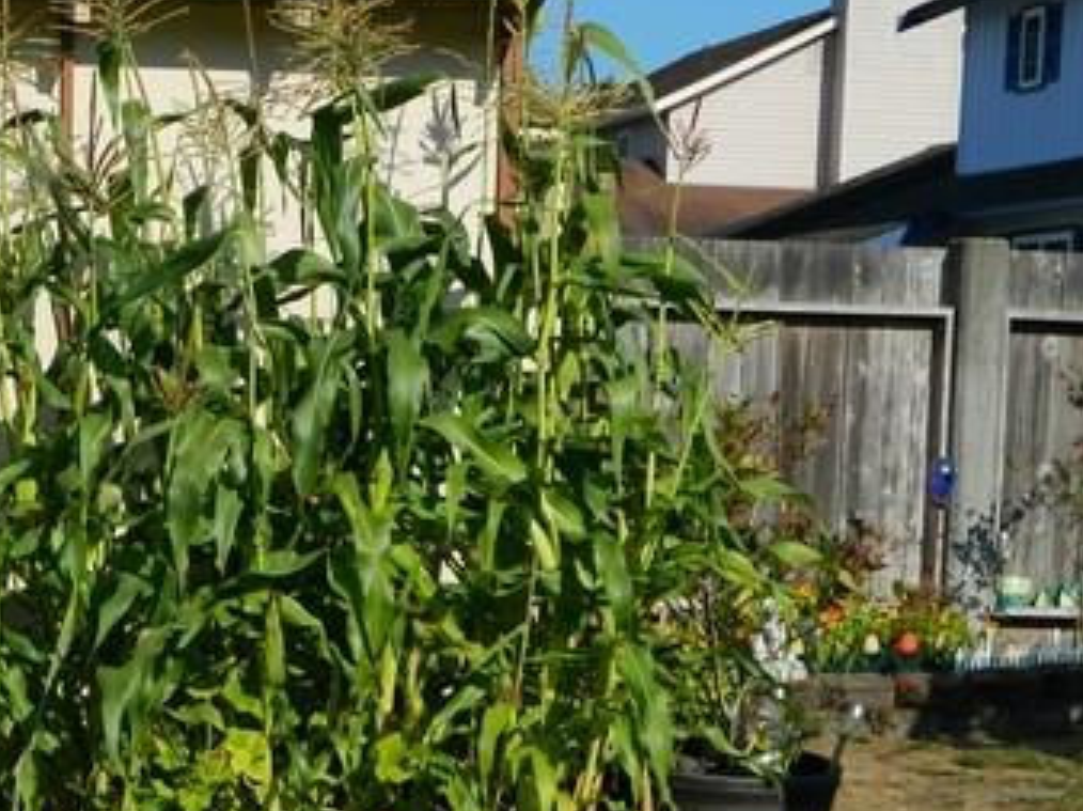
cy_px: 699
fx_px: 2782
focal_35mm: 89
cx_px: 215
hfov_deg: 21.7
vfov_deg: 16.4
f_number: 10.2
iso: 80
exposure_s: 1/160
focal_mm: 8.4
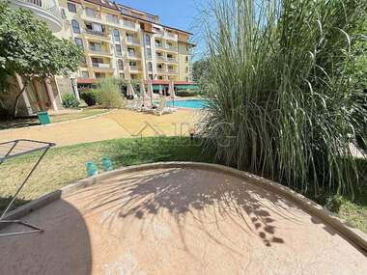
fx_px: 148
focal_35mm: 14
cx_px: 184
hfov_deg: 102.1
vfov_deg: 85.7
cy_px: 138
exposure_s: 1/1211
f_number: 2.2
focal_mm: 2.22
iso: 50
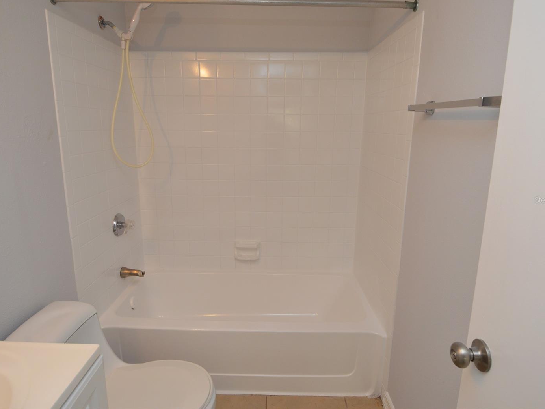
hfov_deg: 81.6
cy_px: 200
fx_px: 315
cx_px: 255
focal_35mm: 20
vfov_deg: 66.0
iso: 400
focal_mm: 12
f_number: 4
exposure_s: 1/60
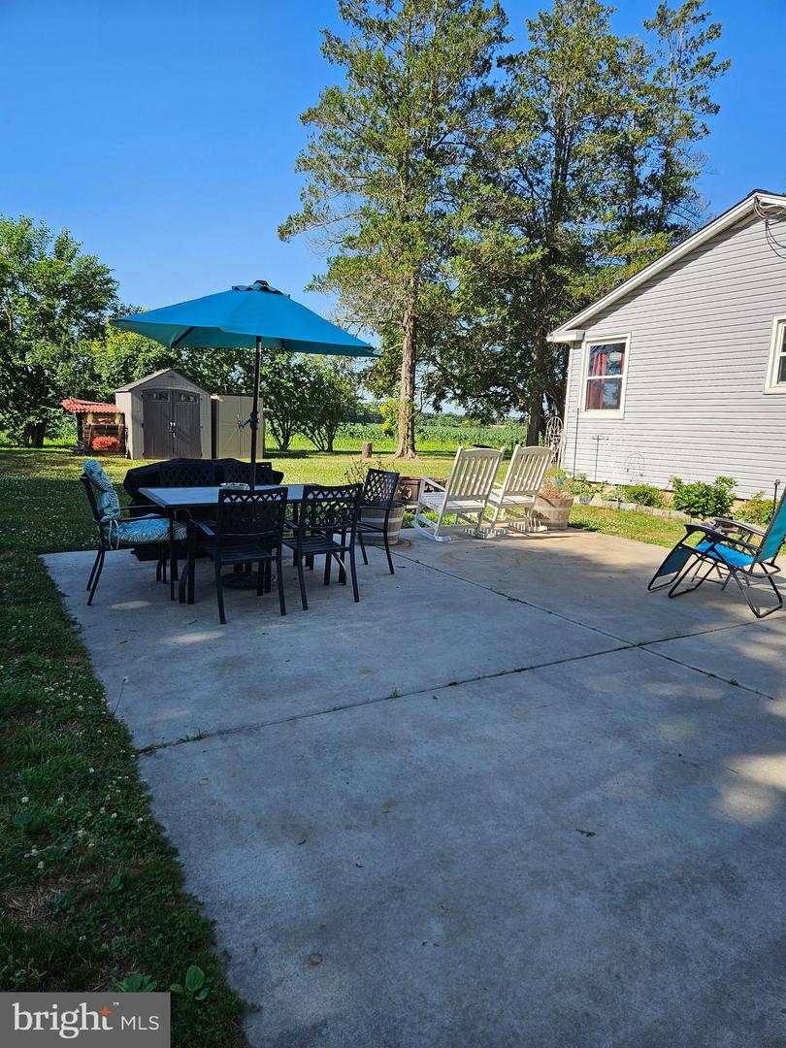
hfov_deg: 58.9
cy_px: 524
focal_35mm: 23
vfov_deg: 73.9
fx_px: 696
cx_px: 393
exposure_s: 1/1142
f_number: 1.8
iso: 25
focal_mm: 5.4
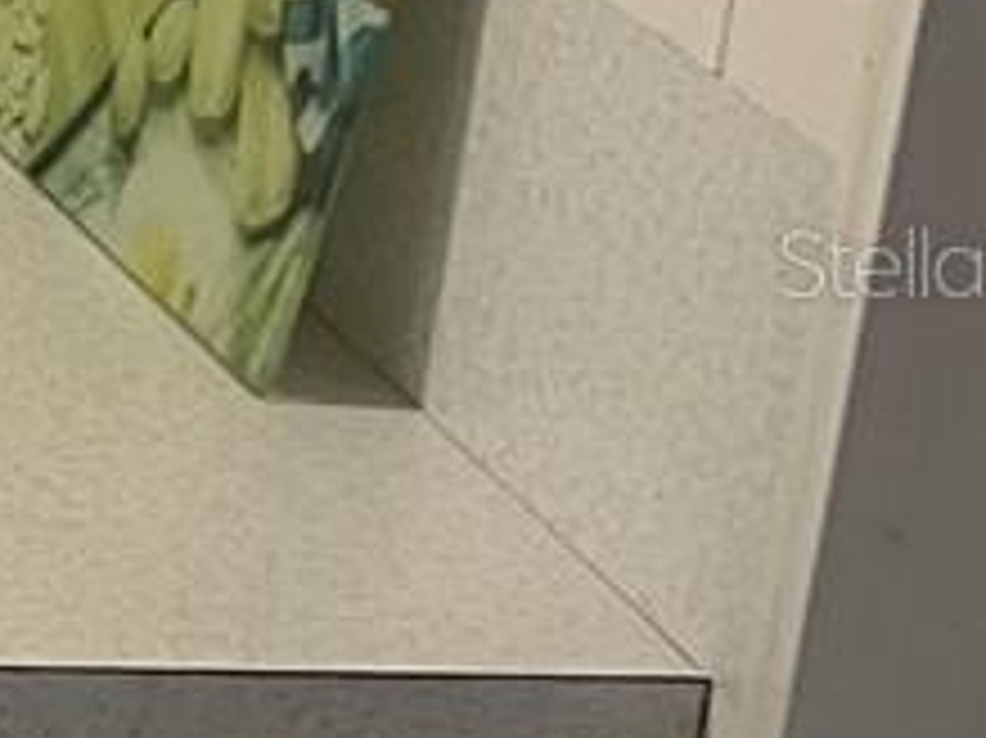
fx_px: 5409
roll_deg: +1.3
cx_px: -2400
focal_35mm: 190
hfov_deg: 8.1
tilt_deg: -19.2
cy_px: 261
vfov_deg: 7.8
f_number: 1.6
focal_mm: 5.1
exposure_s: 1/60
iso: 100
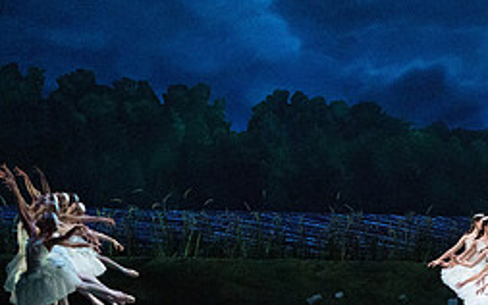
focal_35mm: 234
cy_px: 231
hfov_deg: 8.9
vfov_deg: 5.6
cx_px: 544
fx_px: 3111
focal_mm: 100
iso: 8000
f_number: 5.6
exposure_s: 1/250
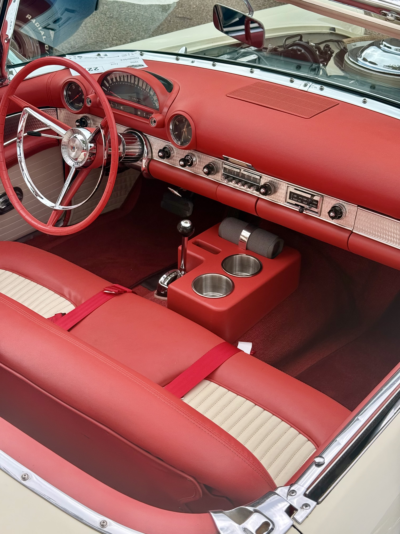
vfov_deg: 39.7
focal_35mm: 48
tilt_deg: -29.6
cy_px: 267
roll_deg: +1.5
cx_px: 200
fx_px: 740
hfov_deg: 30.3
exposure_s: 1/390
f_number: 1.78
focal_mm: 6.76
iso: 64
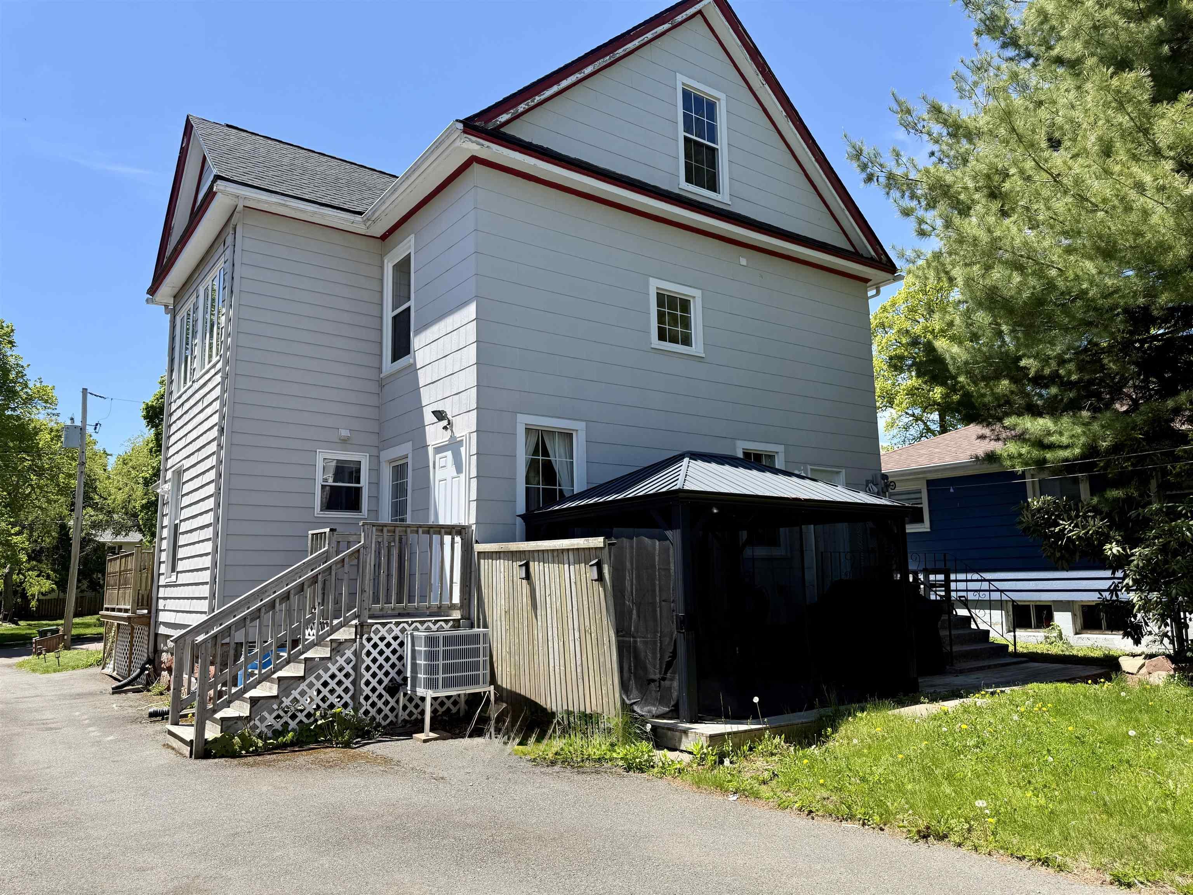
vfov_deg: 56.8
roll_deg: +0.8
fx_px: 827
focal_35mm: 24
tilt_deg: +9.5
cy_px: 448
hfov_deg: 71.6
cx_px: 596
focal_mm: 6.76
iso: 80
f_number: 1.78
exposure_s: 1/2445
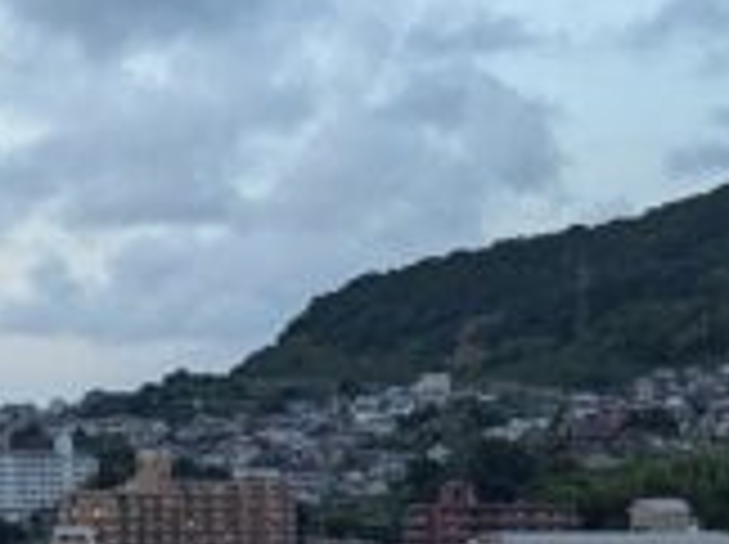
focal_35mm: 152
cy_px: 820
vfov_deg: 9.5
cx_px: 410
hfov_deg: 13.0
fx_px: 3196
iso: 199
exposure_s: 1/31.2
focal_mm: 6.81
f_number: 1.85
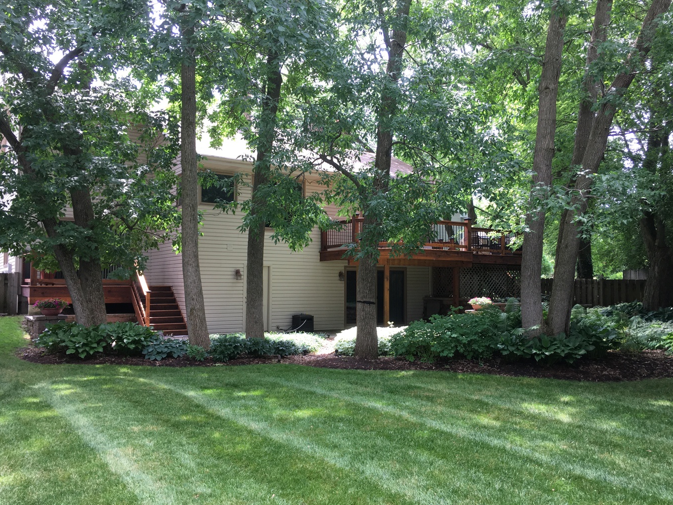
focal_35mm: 31
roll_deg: +0.0
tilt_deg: +2.1
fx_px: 603
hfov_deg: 58.3
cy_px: 257
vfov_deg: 45.4
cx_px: 357
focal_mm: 4.15
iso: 40
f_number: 2.2
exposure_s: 1/120
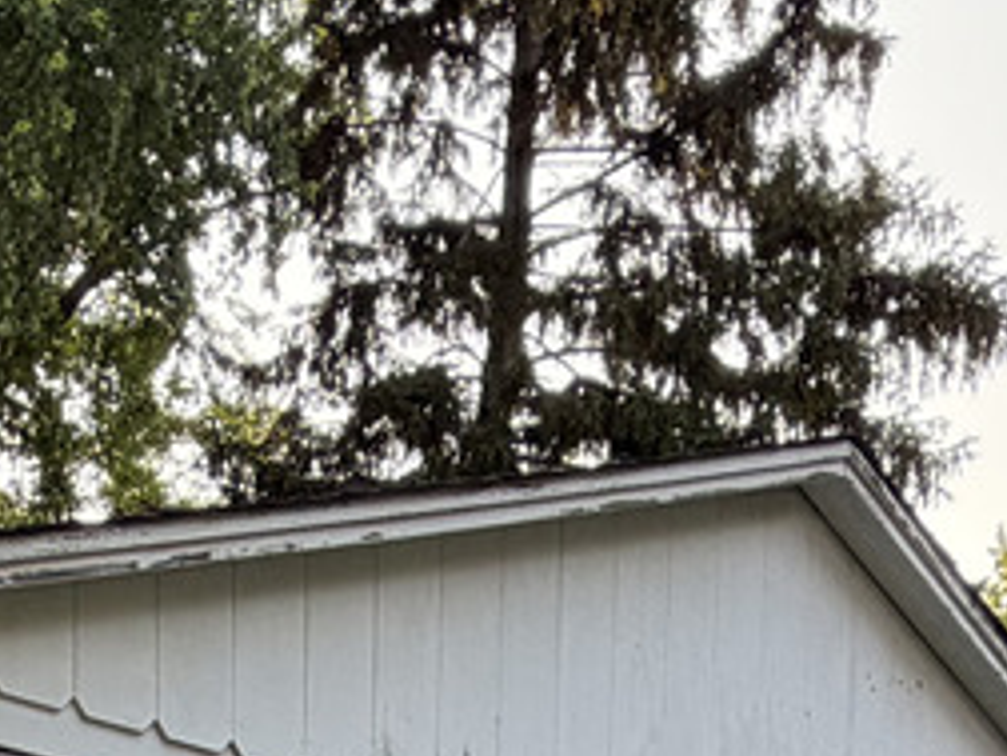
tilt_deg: -5.3
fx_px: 2327
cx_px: 188
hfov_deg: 24.0
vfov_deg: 14.6
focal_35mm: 80
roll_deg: -0.9
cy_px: 1592
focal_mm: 2.22
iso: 50
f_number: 2.2
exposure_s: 1/154
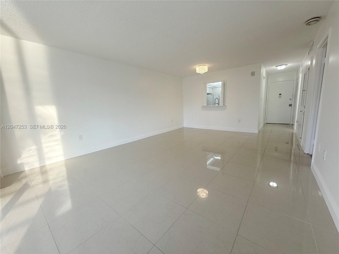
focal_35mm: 14
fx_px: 137
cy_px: 127
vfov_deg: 85.7
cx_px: 170
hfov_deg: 102.1
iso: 64
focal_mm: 2.22
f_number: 2.2
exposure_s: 1/120
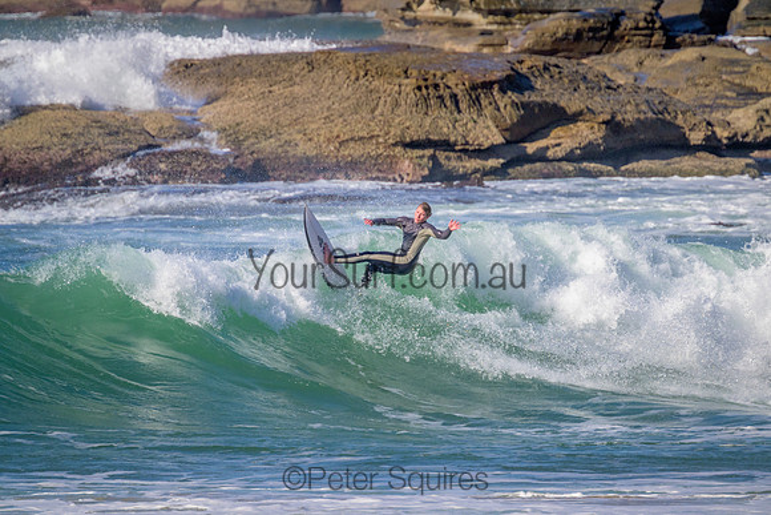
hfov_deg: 2.6
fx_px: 17137
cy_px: 258
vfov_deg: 1.7
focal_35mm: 800
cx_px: 386
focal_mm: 800
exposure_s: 1/2000
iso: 1100
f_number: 11
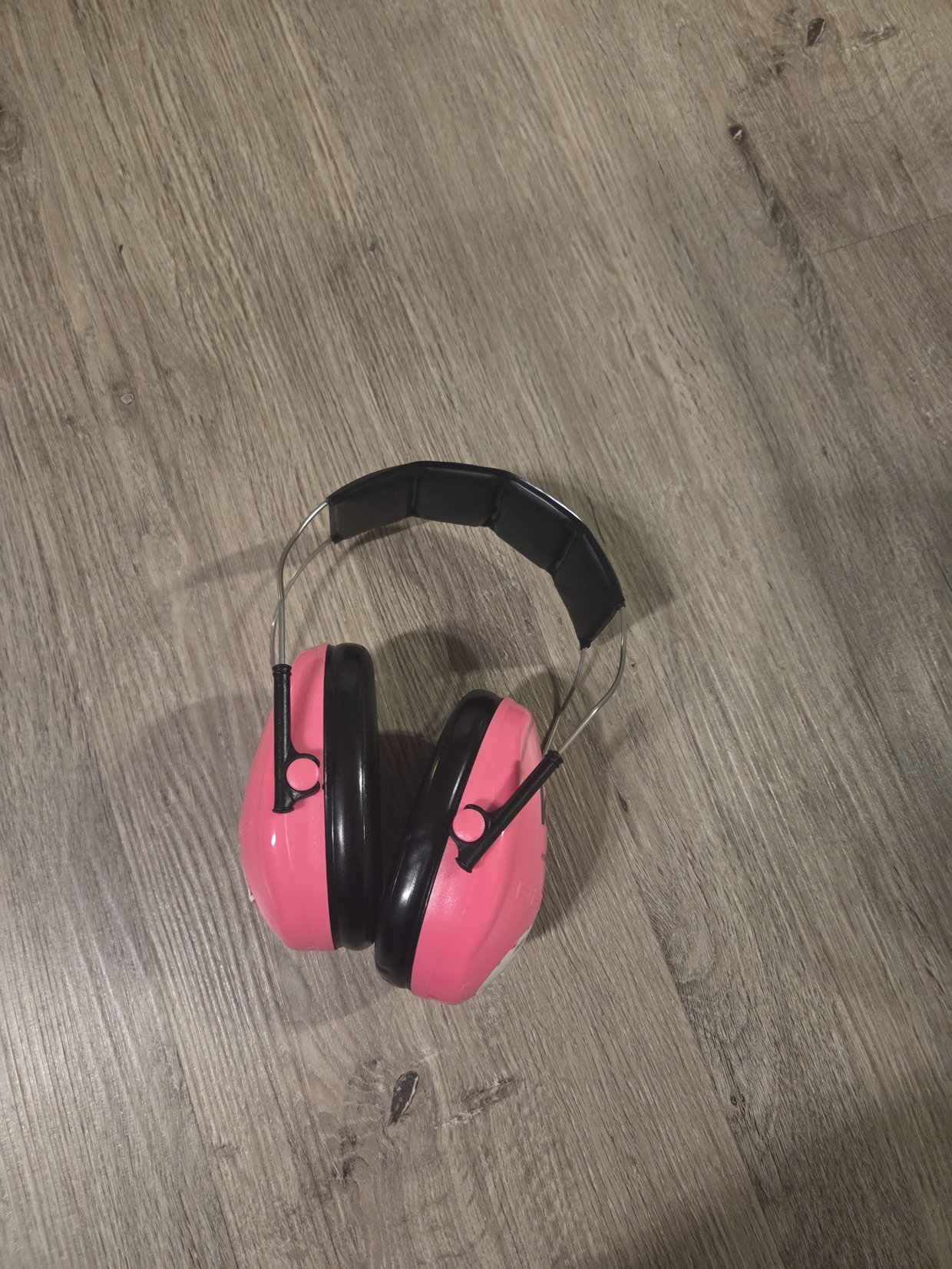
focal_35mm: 23
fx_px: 843
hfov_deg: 58.9
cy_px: 634
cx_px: 476
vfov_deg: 73.9
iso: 1600
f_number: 1.8
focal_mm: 5.4
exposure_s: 1/100
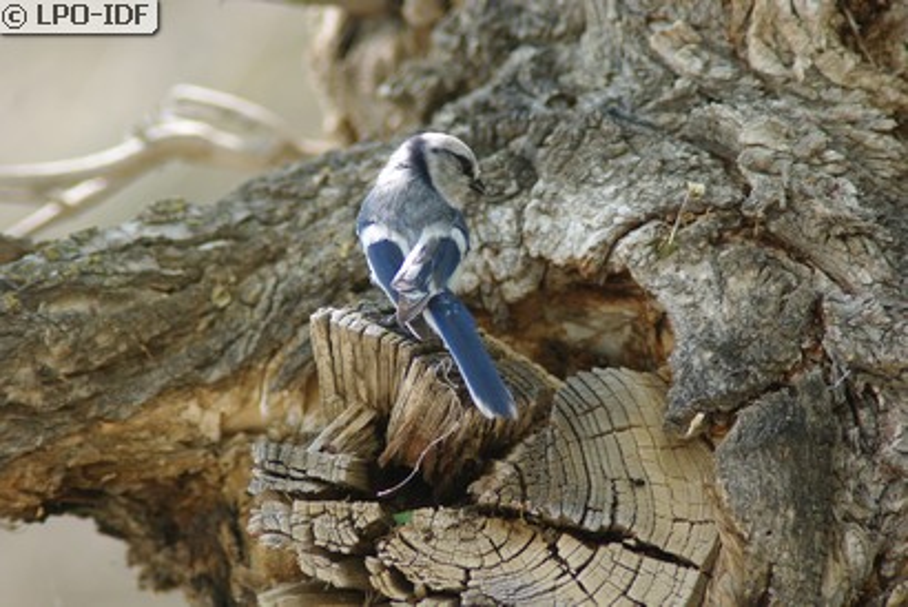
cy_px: 304
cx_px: 454
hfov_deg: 1.7
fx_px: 30287
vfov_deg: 1.1
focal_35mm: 1200
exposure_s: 1/180
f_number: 4.5
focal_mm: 800
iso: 400
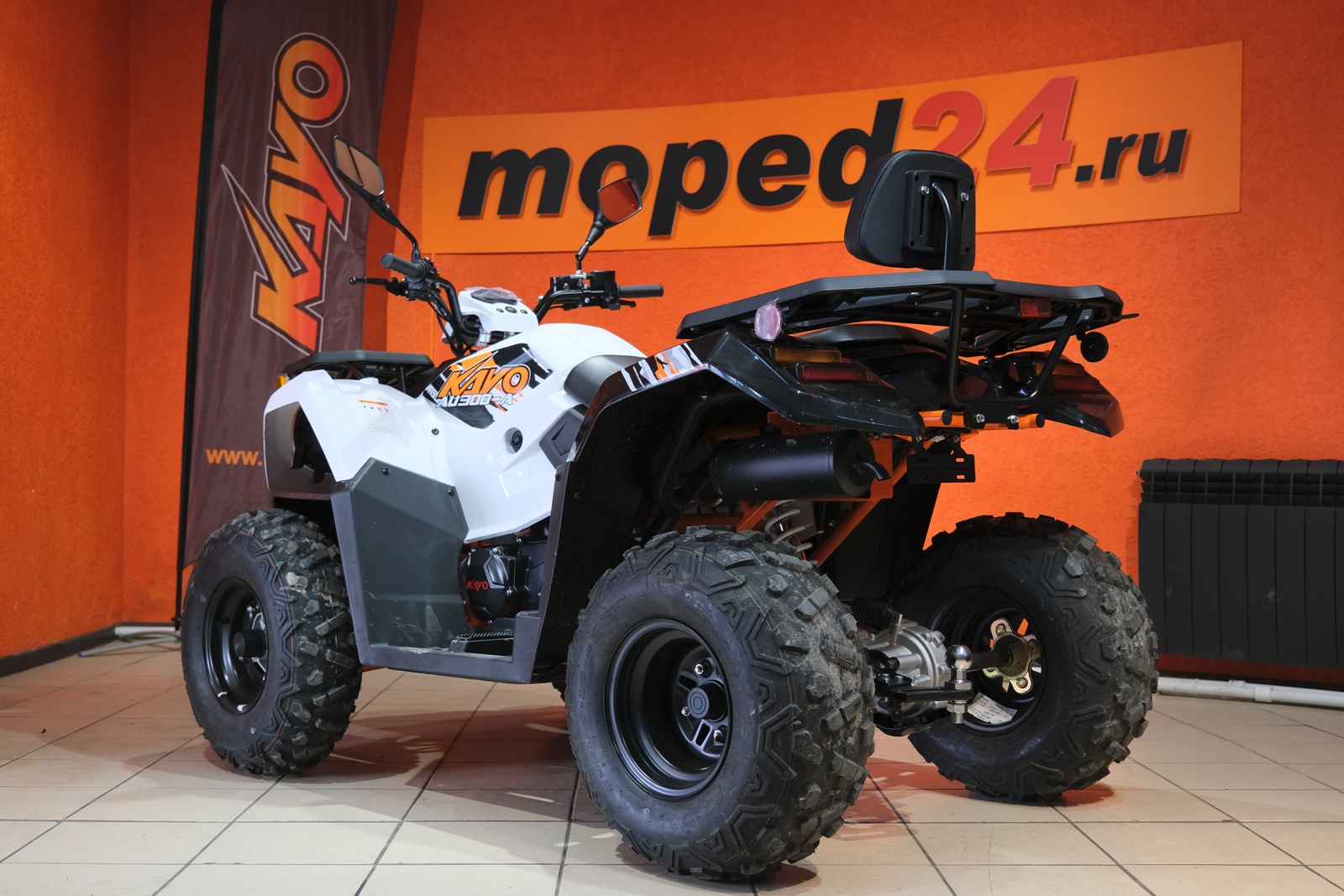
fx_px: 1531
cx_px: 672
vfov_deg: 32.6
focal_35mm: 41
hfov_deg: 47.4
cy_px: 448
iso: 1250
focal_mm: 27.5
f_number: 4
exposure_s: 1/100
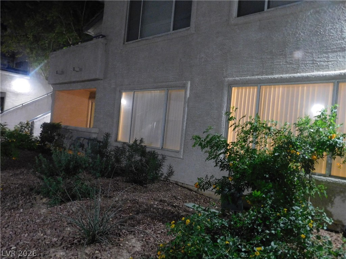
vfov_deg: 54.9
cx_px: 173
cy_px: 130
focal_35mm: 25
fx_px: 250
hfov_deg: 69.4
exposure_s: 1/10
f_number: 3.1
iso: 800
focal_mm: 4.5
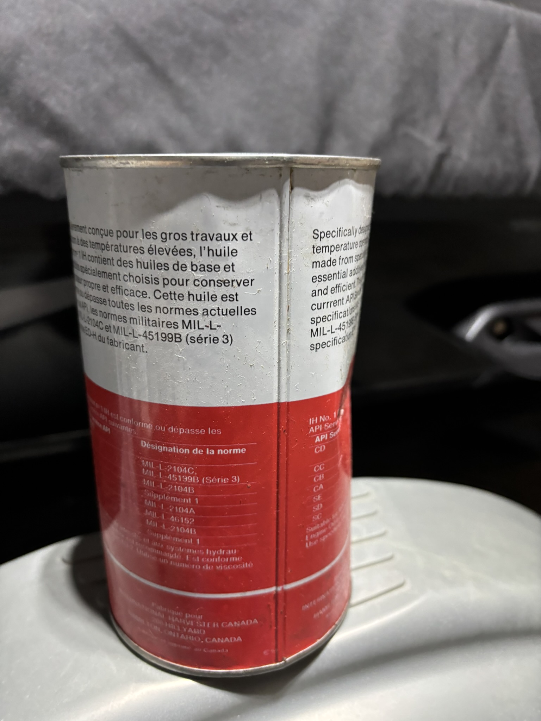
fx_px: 542
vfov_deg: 67.3
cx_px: 270
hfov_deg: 53.1
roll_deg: +0.1
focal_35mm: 26
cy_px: 360
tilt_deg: -17.8
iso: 500
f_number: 1.6
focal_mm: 5.96
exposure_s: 1/40
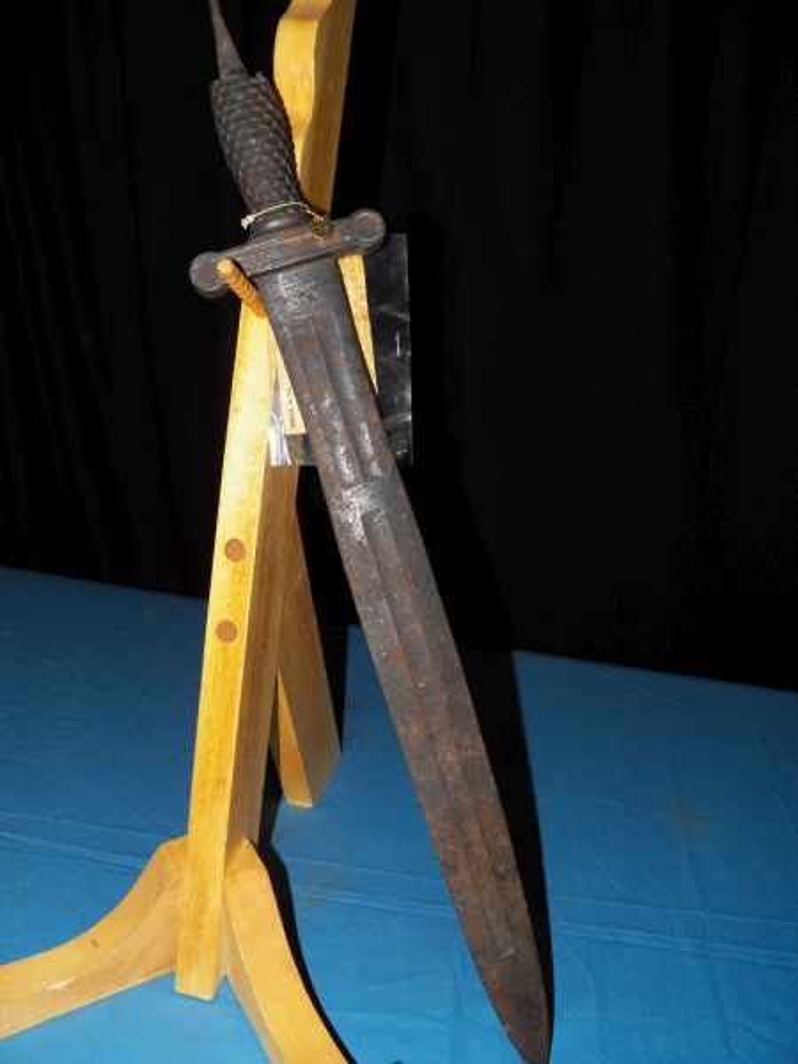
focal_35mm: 28
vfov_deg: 63.4
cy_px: 532
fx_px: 861
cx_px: 399
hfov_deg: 49.7
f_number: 5
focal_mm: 4.9
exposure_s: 1/125
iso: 125
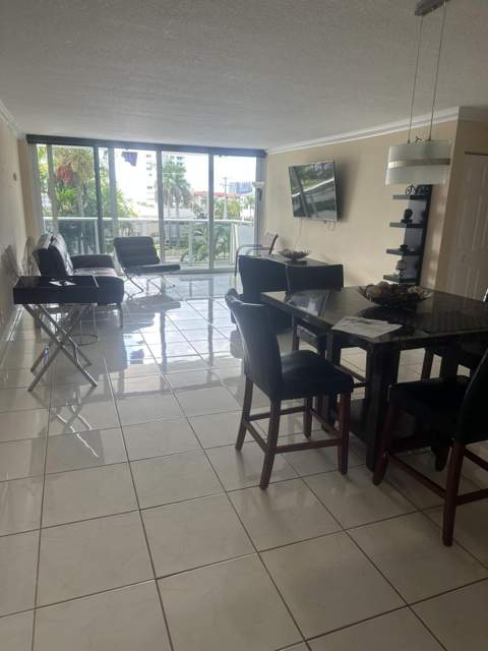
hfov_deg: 56.8
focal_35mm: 24
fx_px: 451
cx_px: 244
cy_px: 326
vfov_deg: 71.6
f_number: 1.78
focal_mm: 6.86
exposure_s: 1/121
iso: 64
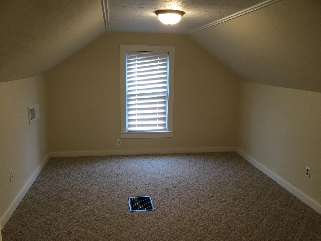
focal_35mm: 31
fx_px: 287
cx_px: 160
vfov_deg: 45.4
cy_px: 120
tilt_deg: -9.8
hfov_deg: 58.4
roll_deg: -0.6
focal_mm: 3.3
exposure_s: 1/30
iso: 80
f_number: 2.4
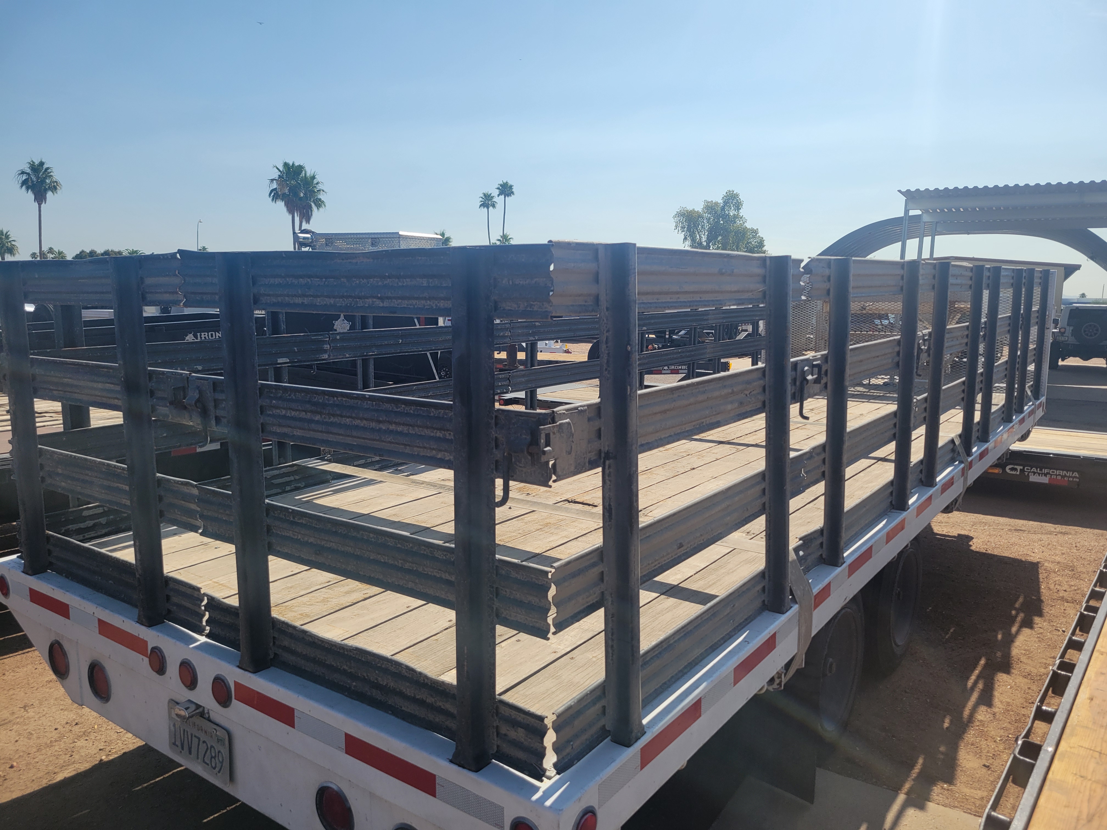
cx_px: 554
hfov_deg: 67.3
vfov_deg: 53.1
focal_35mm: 26
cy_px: 415
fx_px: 831
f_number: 1.8
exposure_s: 1/3255
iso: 40
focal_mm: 5.4
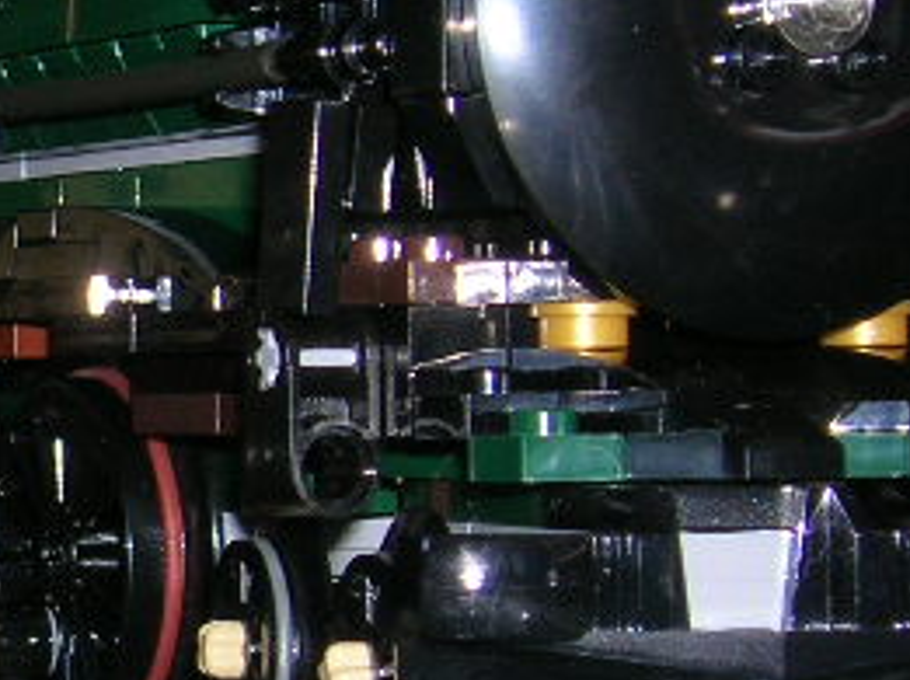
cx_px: -317
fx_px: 4332
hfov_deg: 11.6
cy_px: 415
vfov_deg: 9.0
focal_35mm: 165
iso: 50
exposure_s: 1/60.1
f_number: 3.1
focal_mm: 7
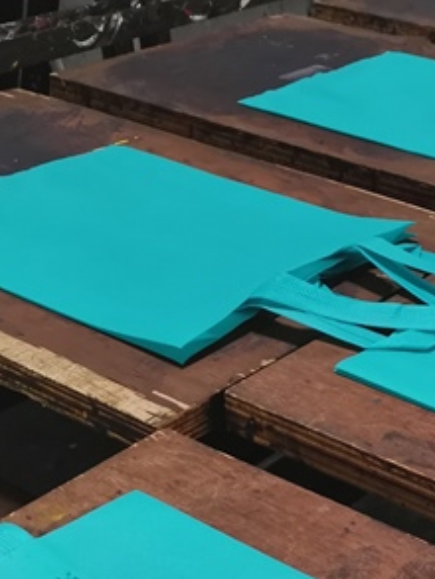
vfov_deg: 26.6
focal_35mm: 71
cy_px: 506
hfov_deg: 20.2
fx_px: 1189
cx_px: 417
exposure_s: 1/33.3
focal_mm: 4.75
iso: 640
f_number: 1.8
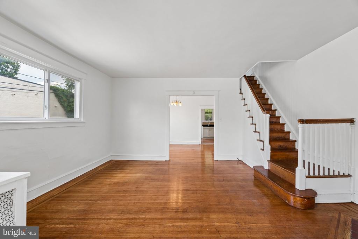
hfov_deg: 96.7
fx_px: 159
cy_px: 120
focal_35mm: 16
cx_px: 179
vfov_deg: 73.8
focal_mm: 16
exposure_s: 1/25
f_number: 4
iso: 200
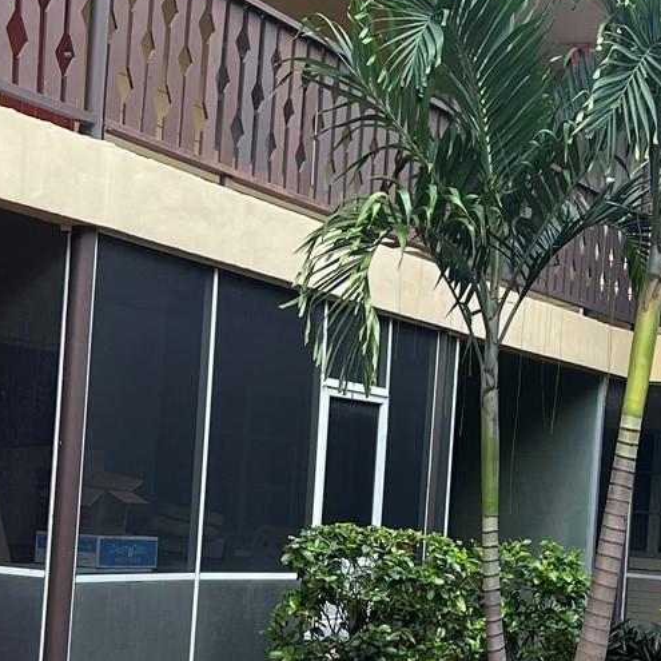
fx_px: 2052
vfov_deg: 18.2
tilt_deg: +1.6
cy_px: 471
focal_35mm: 95
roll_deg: -2.8
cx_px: 393
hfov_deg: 18.3
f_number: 1.5
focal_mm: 5.7
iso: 50
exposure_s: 1/380
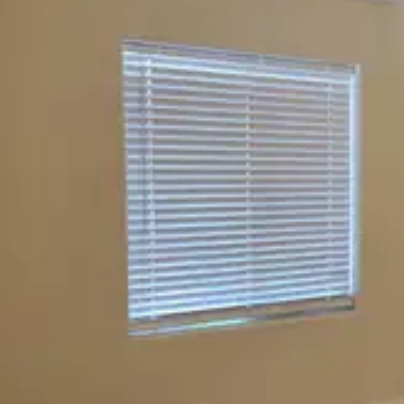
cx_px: 463
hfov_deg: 27.5
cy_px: 227
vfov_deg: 30.5
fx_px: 739
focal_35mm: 56
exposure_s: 1/60
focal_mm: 5.4
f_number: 1.8
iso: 200
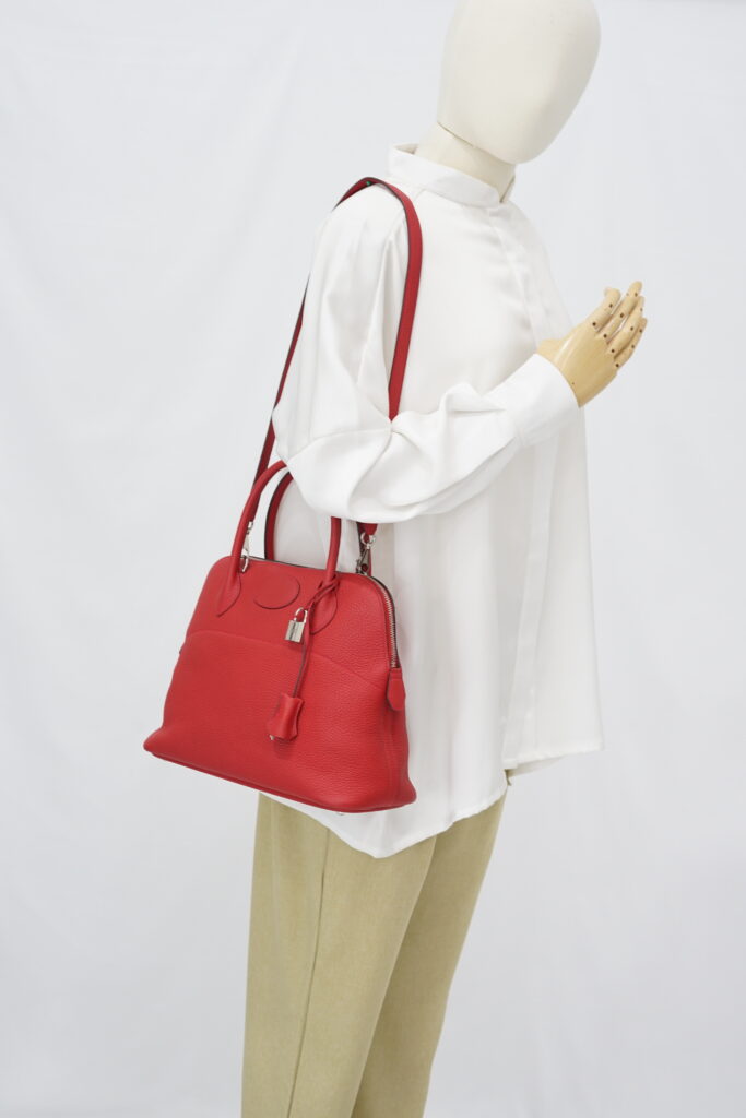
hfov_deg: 27.0
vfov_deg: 39.6
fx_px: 1554
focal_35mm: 50
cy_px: 559
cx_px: 373
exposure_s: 1/10
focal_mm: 50
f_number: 6.3
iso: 640
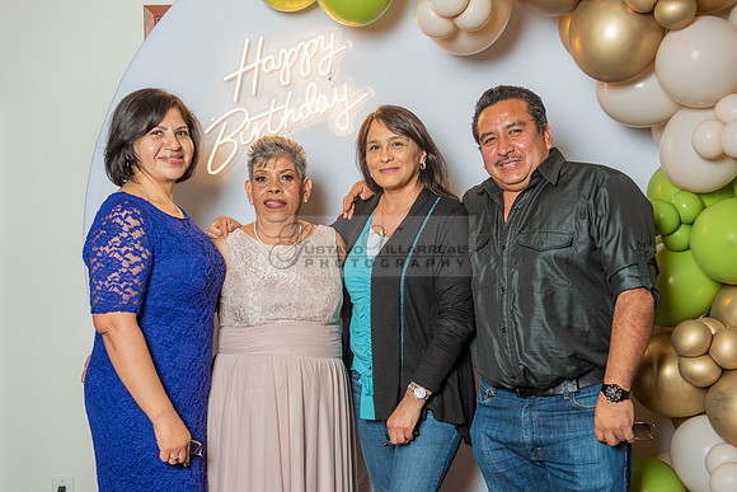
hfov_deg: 37.9
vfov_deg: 25.8
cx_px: 344
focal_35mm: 52
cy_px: 262
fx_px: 1072
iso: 200
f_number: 4
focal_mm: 45
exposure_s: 1/160
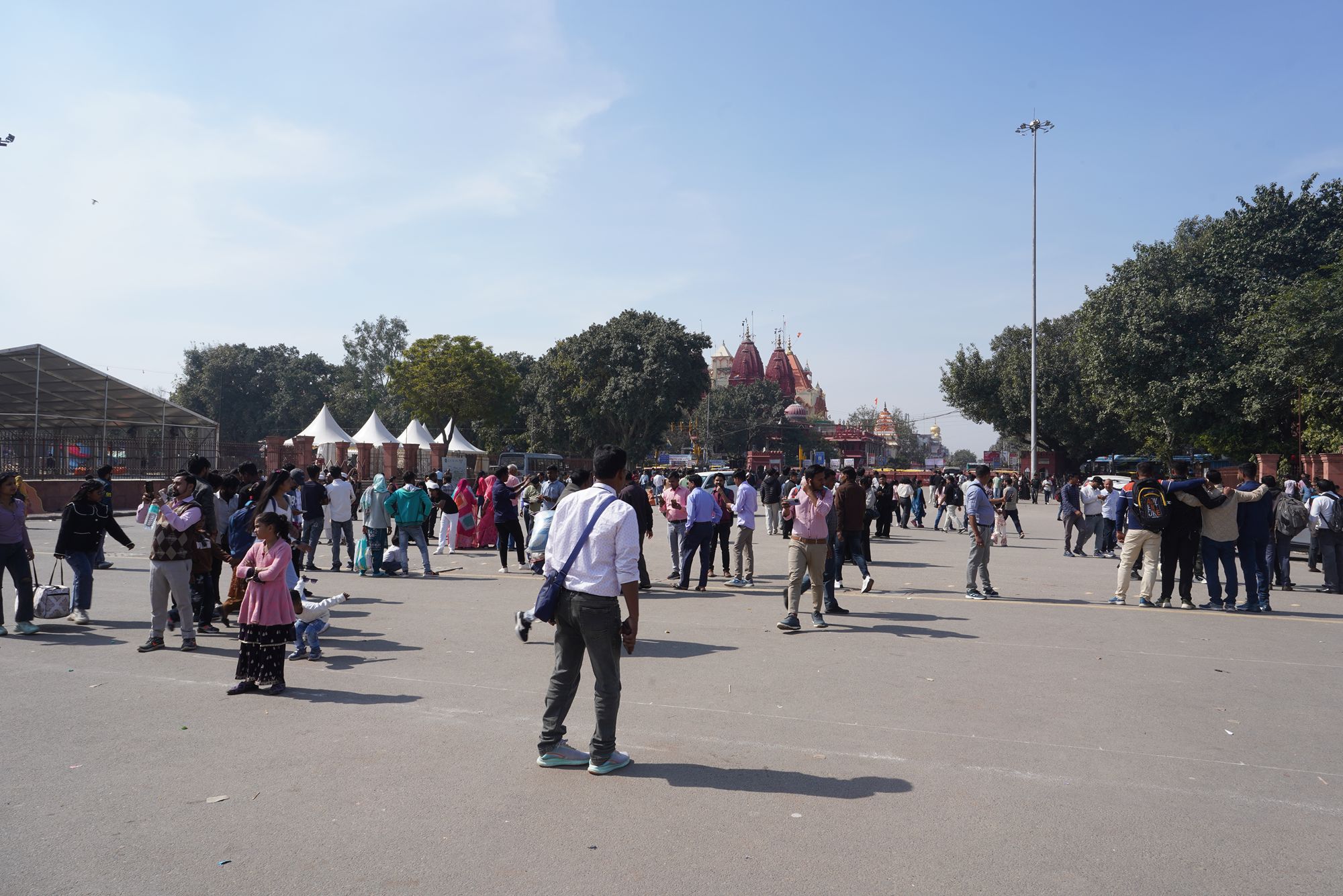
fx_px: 895
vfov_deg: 53.1
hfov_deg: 73.7
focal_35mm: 24
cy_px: 448
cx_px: 672
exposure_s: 1/100
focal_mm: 24
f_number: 14
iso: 100
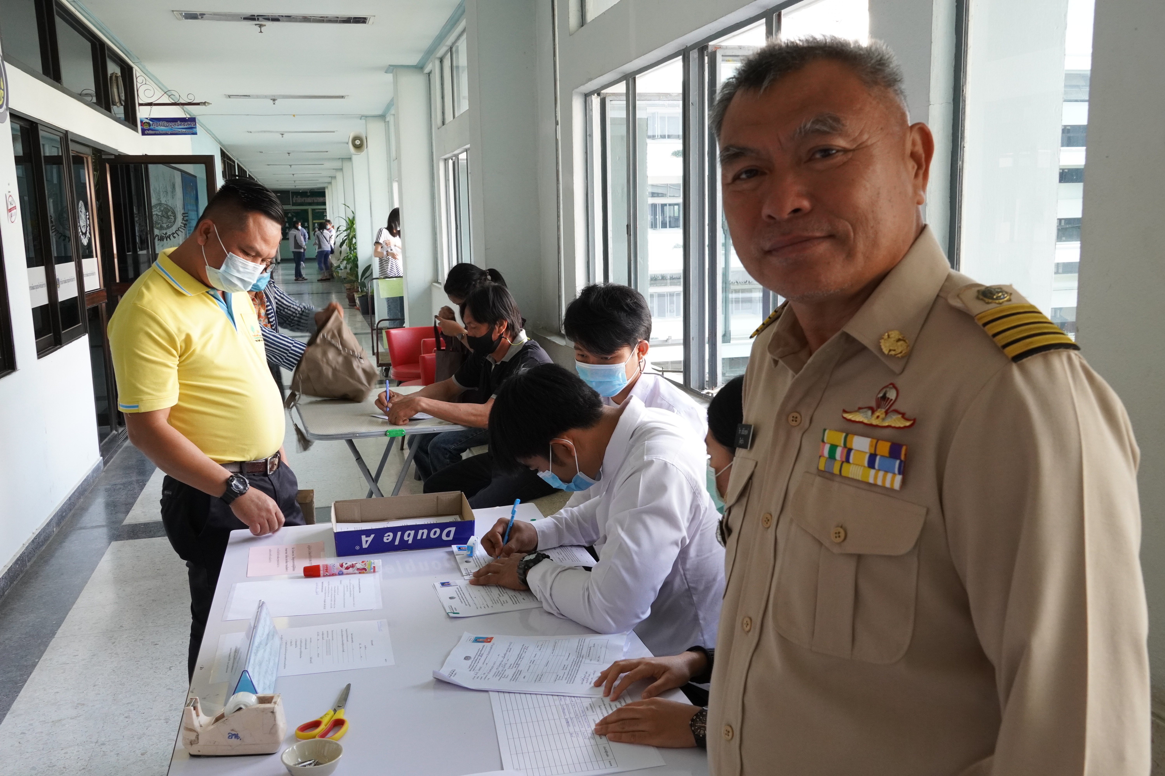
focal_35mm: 32
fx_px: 1019
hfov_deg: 59.5
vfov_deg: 41.7
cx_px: 582
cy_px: 388
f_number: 9
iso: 1600
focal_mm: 21
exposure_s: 1/40
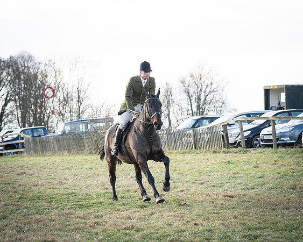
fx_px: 1364
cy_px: 121
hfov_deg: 12.7
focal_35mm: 152
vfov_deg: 10.1
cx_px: 145
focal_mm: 135
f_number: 5
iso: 400
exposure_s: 1/850
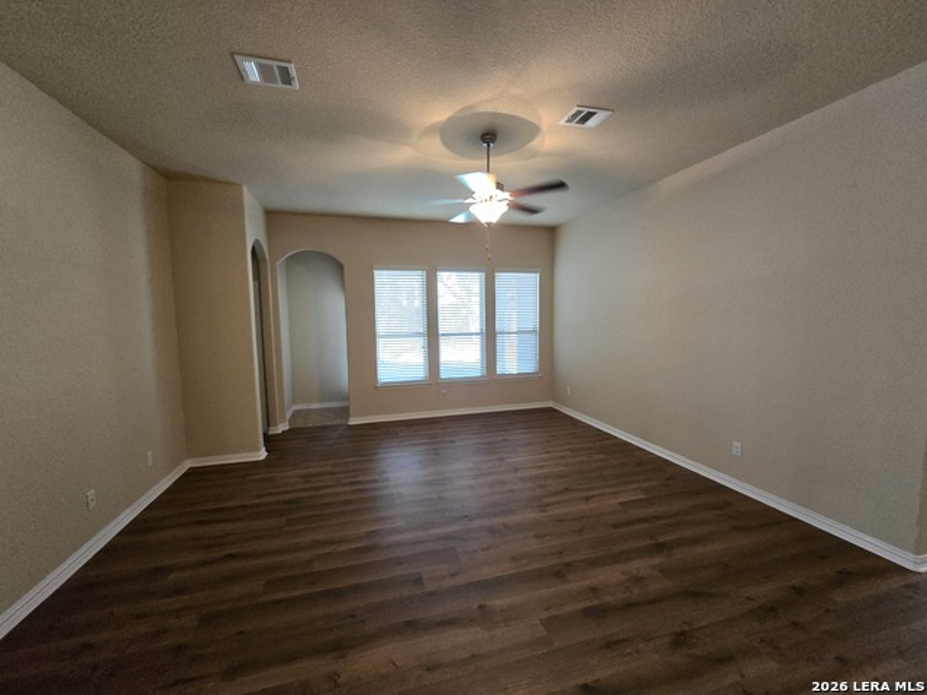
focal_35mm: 13
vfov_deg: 89.9
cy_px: 348
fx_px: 348
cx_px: 464
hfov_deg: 106.2
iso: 1000
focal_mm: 2.2
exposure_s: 1/60
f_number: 2.2
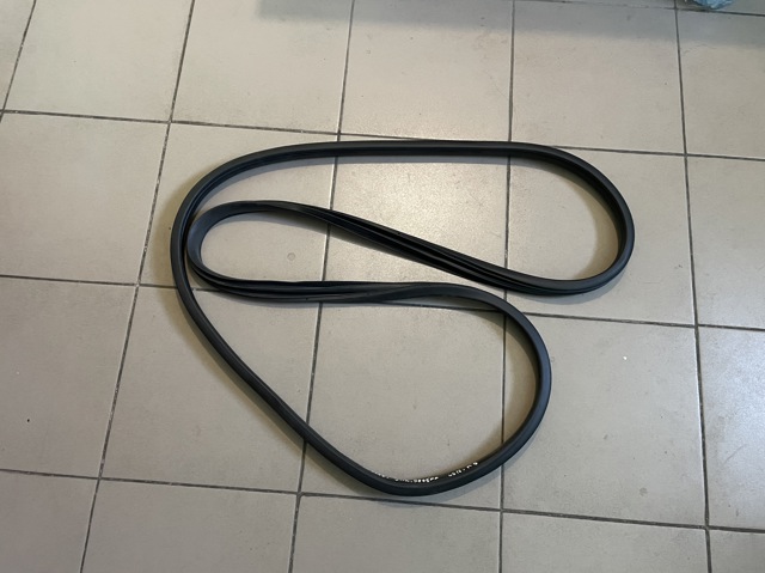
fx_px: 574
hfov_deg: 67.3
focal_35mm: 26
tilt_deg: -74.7
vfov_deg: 53.0
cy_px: 286
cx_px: 382
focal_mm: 4.2
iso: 500
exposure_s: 1/43
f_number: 1.6
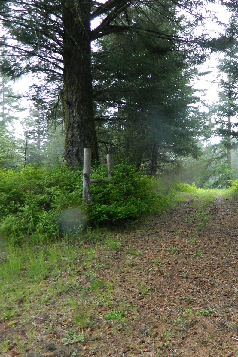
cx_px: 202
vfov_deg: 54.4
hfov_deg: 36.1
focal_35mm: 35
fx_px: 347
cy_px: 178
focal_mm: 4.5
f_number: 3.1
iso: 125
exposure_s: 1/30
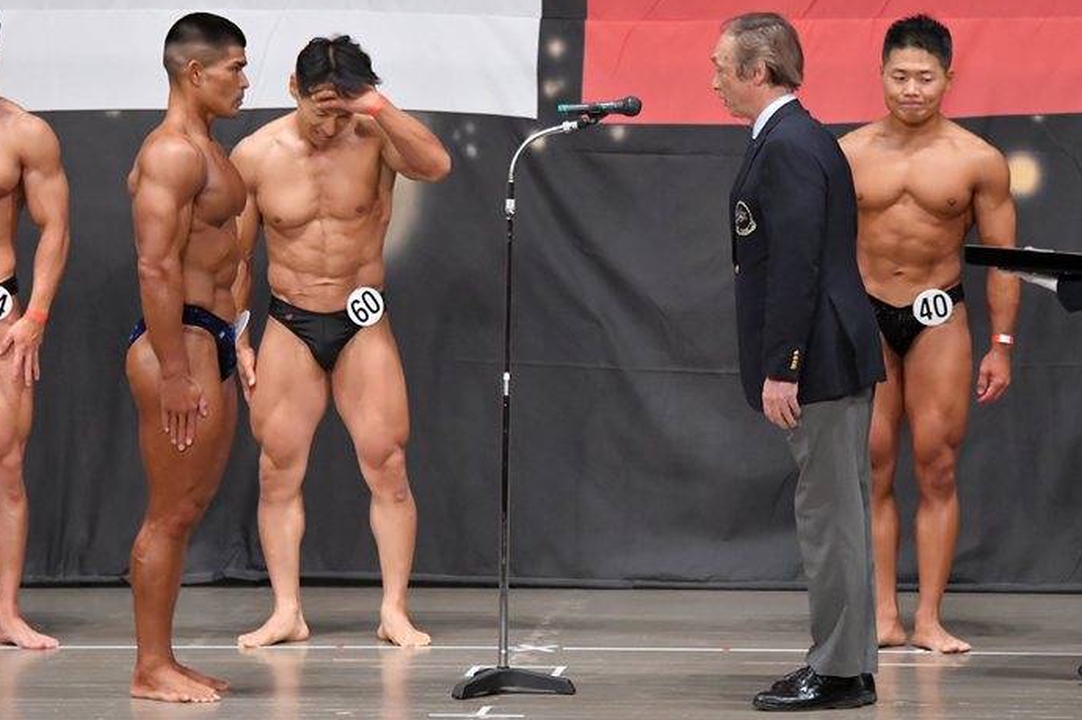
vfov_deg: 6.0
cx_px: 537
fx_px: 6818
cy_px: 362
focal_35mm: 227
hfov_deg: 9.1
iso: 6400
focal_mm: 135
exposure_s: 1/400
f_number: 5.6
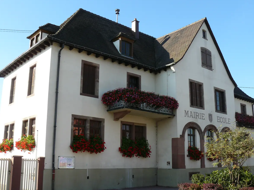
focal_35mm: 39
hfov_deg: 47.8
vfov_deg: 36.8
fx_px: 286
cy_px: 97
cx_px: 135
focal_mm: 6
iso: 100
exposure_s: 1/200
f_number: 5
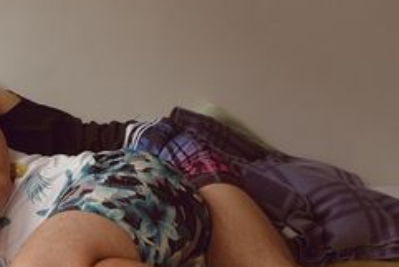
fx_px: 965
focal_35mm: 87
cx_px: -45
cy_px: 126
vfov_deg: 15.7
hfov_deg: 22.0
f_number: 3.5
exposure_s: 1/200
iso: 200
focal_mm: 35
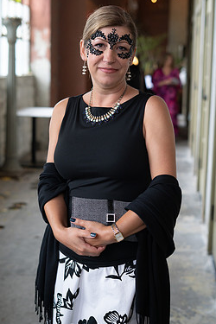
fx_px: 540
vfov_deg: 33.4
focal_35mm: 60
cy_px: 163
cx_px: 102
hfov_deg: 22.6
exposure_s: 1/100
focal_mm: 50
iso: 400
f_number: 2.8
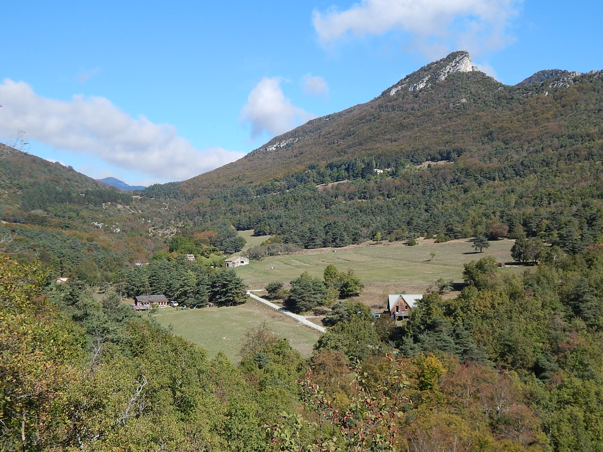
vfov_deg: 33.6
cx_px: 302
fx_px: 749
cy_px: 226
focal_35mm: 43
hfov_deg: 43.9
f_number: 3.6
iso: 125
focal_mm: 7.7
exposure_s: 1/1000
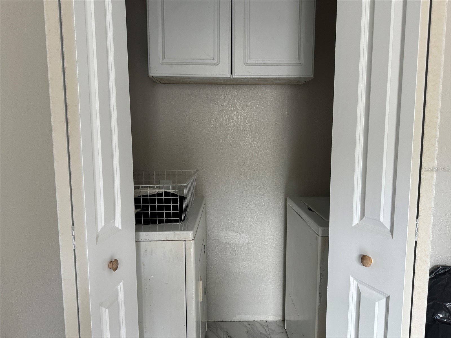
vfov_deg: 56.8
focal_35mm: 24
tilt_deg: -5.5
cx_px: 226
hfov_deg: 71.6
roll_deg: -2.0
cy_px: 169
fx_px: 313
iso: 125
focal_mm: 6.86
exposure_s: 1/121
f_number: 1.78
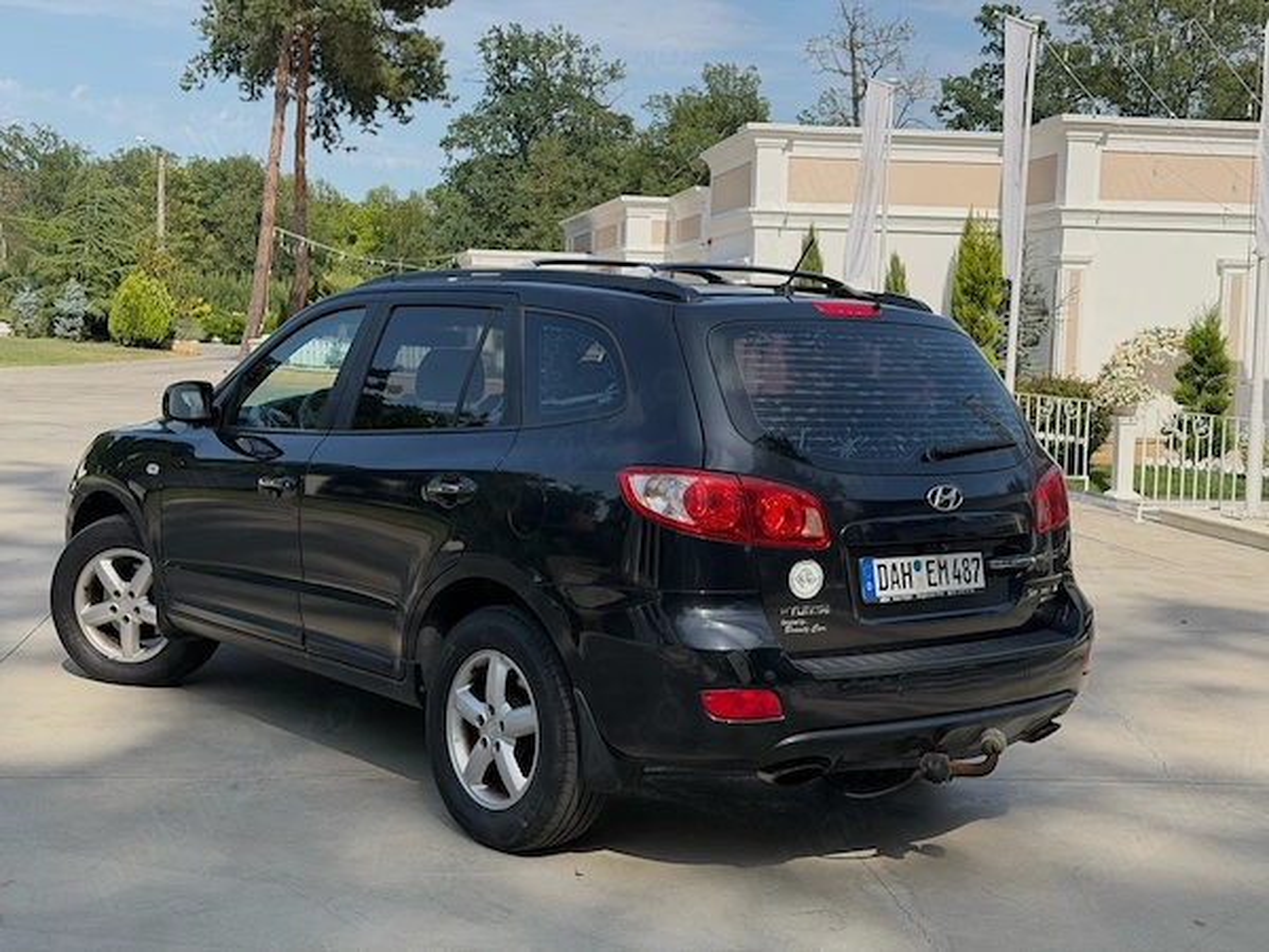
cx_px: 634
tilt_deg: -6.1
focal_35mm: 48
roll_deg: -1.2
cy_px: 476
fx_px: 1760
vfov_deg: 30.3
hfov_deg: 39.7
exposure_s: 1/3378
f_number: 1.78
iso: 100
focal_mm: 6.76
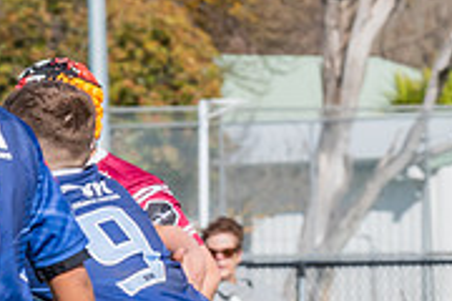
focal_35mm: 1276
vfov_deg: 1.1
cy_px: 372
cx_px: -38
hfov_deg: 1.6
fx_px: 16020
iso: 800
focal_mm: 260
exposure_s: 1/400
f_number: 25
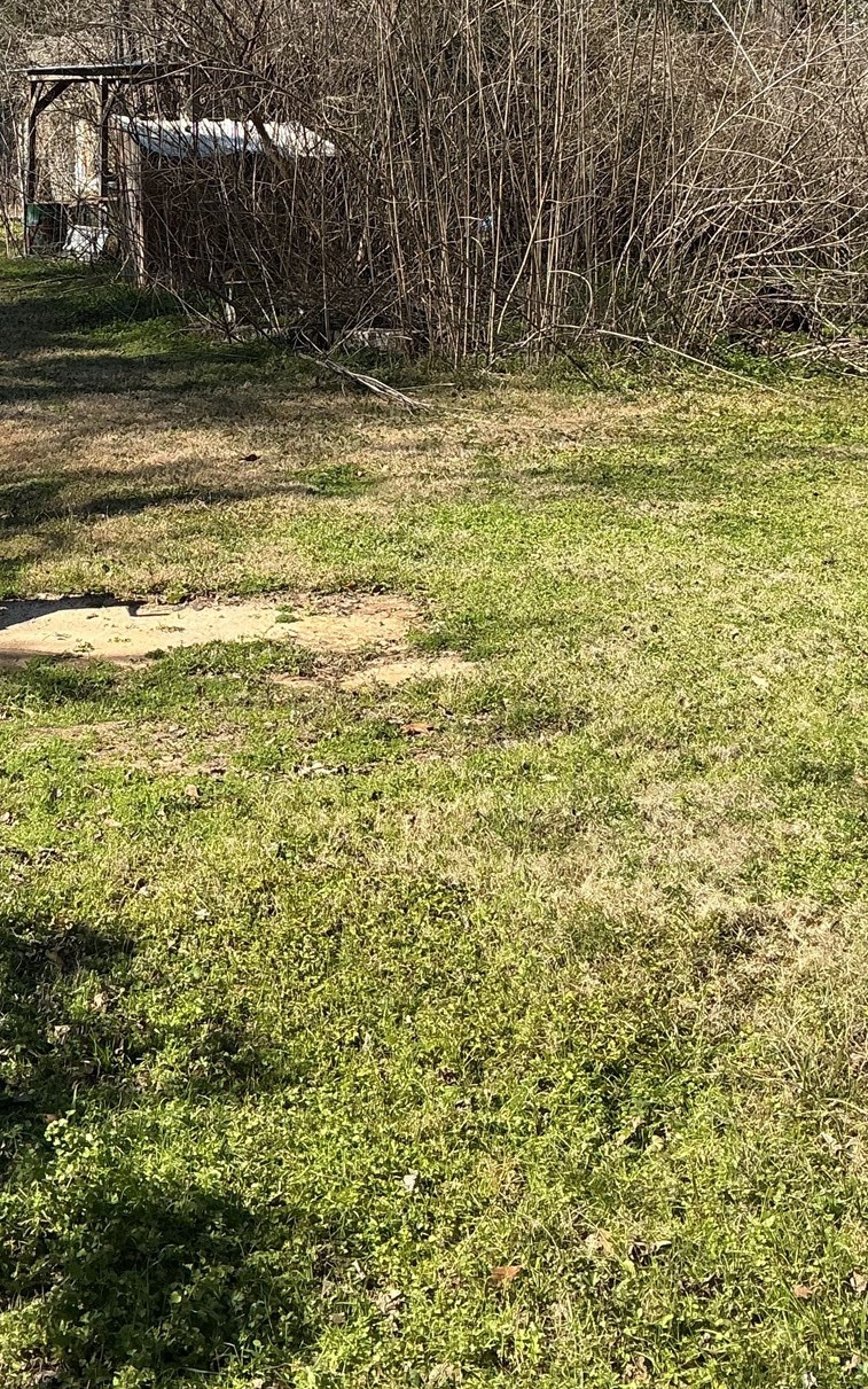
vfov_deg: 37.4
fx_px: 1968
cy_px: 273
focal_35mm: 52
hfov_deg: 24.6
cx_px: 238
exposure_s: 1/1035
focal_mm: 3
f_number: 1.8
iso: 25
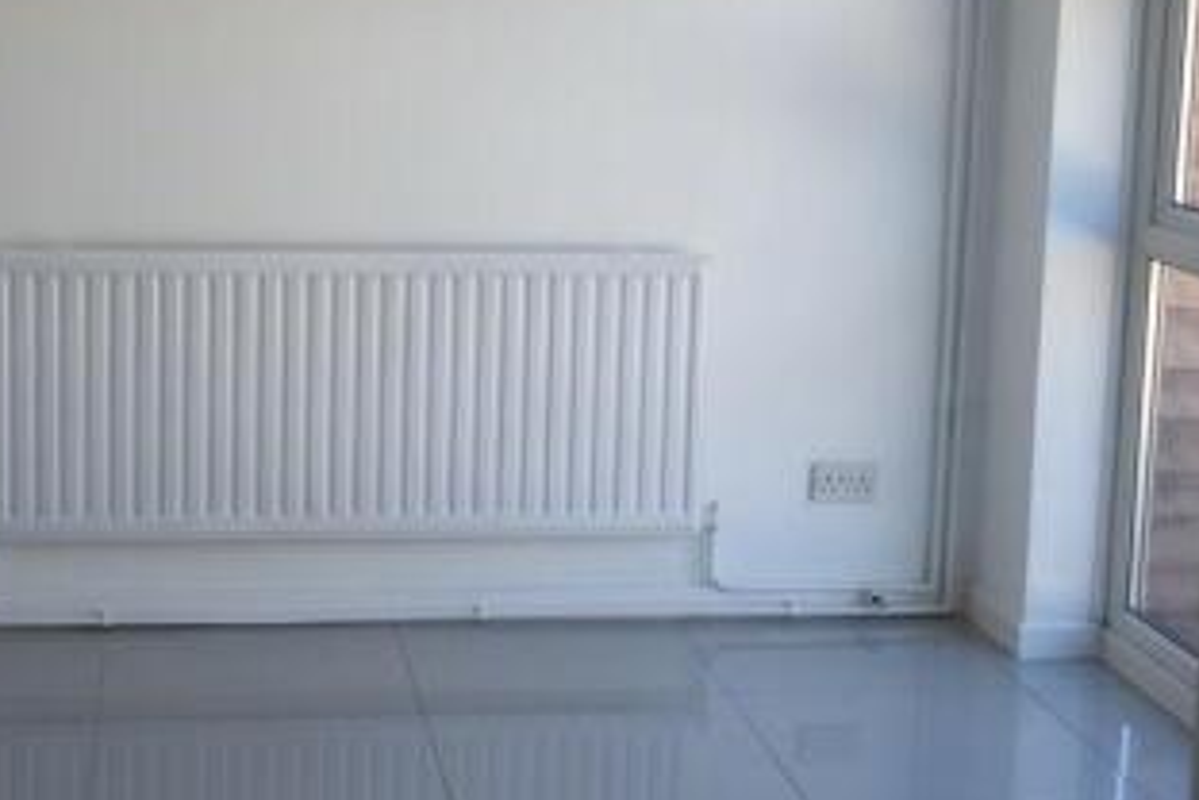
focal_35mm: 63
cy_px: 233
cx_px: 409
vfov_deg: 21.4
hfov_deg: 31.7
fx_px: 2098
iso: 100
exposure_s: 1/40
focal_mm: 20
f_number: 5.6
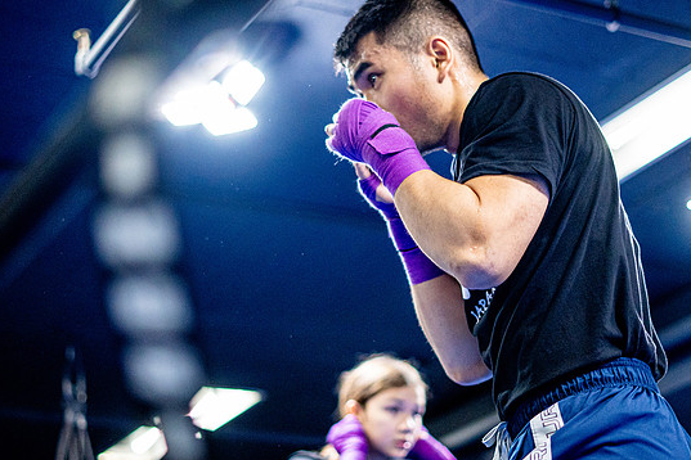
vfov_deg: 16.9
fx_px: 1555
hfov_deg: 25.1
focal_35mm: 81
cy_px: 228
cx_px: 335
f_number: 1.8
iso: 2500
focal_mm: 50
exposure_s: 1/500
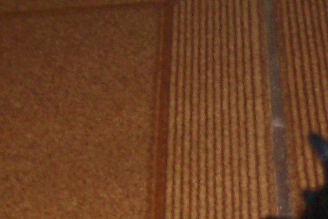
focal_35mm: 153
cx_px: 474
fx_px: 1394
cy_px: 409
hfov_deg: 12.8
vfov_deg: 8.6
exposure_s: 1/64
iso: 140
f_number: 2.7
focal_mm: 6
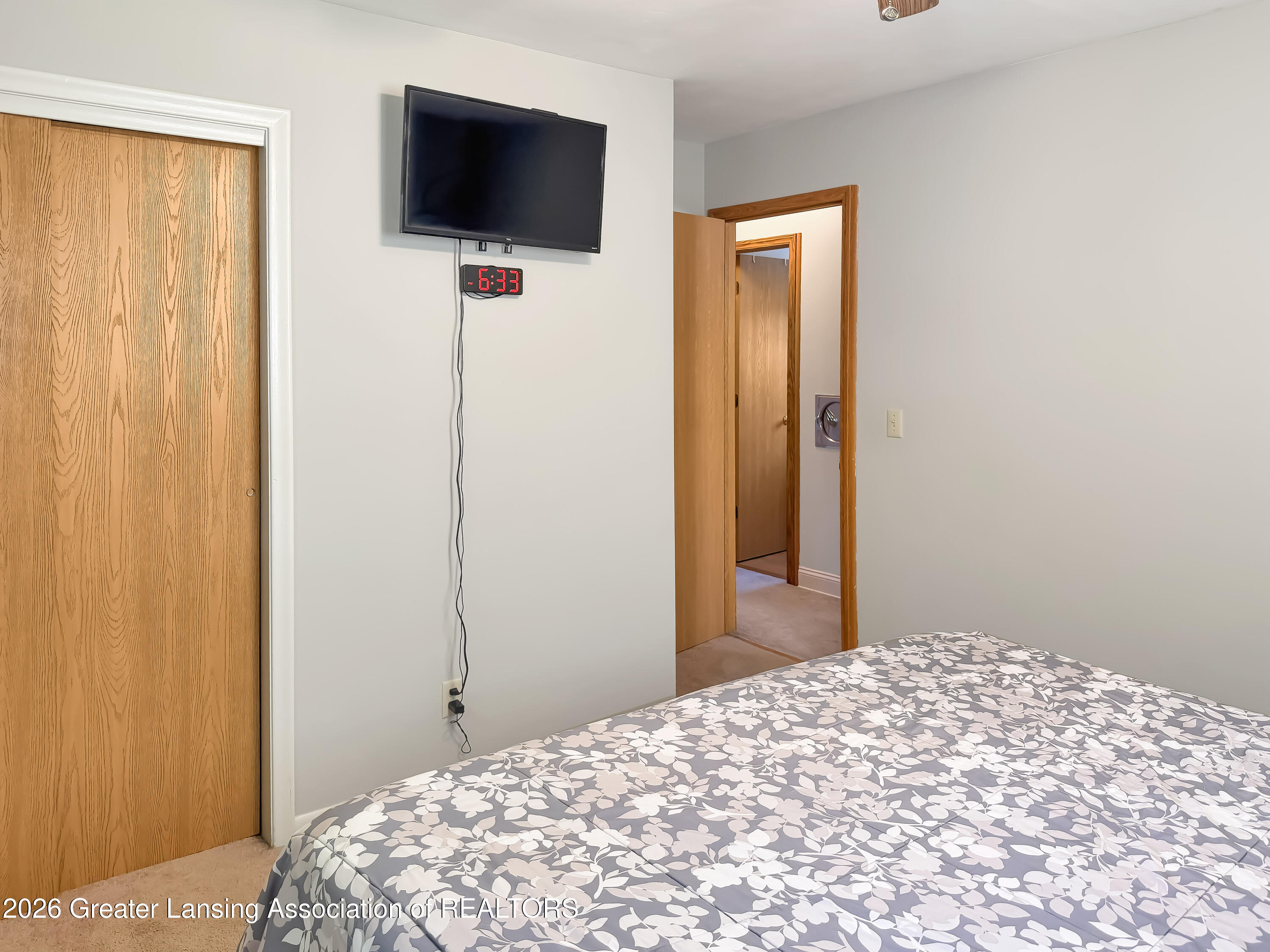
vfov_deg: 56.8
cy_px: 476
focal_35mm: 24
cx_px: 635
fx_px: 881
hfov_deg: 71.6
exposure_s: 1/60
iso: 160
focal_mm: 6.76
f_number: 1.78
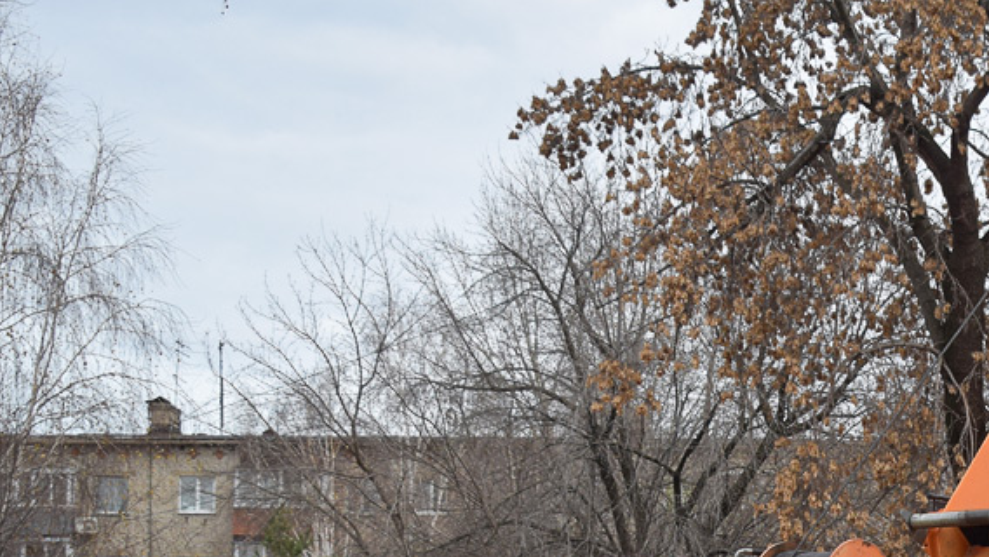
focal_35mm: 116
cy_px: 611
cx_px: 878
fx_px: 3046
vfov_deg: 10.3
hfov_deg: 18.2
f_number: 5.6
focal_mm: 35
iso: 200
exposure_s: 1/400
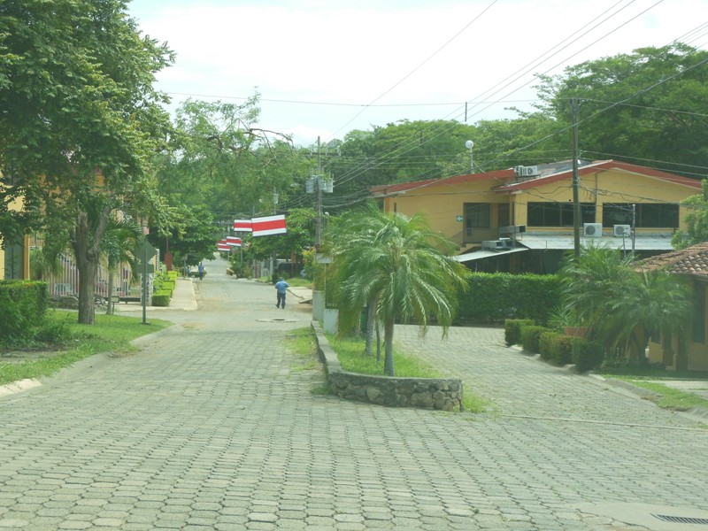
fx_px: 1554
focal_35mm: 76
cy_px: 266
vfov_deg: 19.4
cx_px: 354
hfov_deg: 25.7
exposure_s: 1/400
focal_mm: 13.6
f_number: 4.4
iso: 125
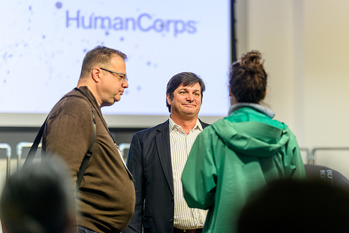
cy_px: 116
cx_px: 174
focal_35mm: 138
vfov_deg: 10.0
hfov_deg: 14.9
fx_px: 1337
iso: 160
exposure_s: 1/200
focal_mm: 135
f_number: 1.8
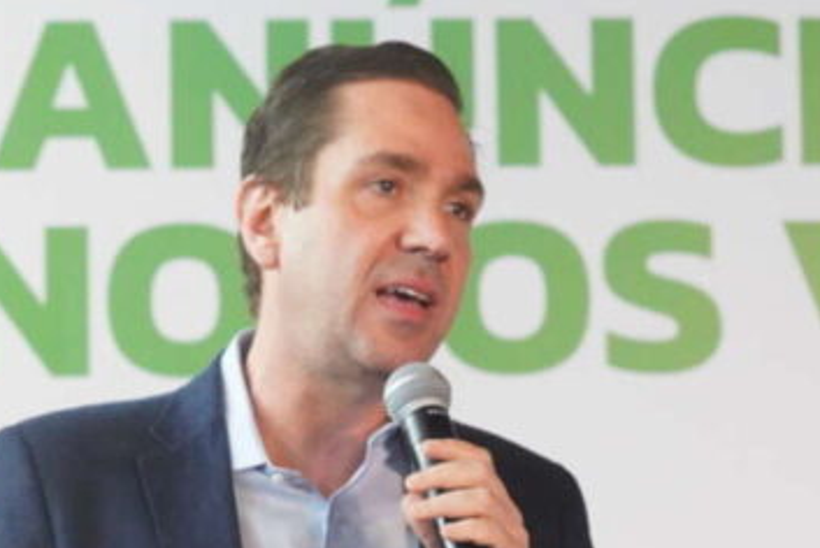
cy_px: 698
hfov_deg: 10.1
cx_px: 265
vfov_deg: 6.7
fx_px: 4628
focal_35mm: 203
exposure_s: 1/160
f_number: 7.1
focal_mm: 70
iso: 8000
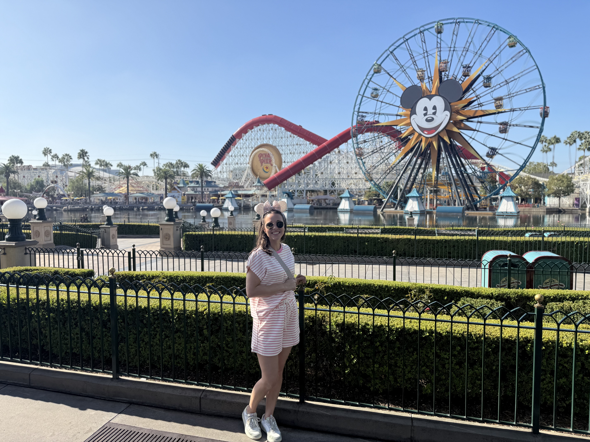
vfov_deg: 56.8
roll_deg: -0.3
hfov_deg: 71.6
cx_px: 295
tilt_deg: -2.8
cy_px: 221
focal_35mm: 24
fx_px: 409
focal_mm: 6.76
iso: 80
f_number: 1.78
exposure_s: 1/4167
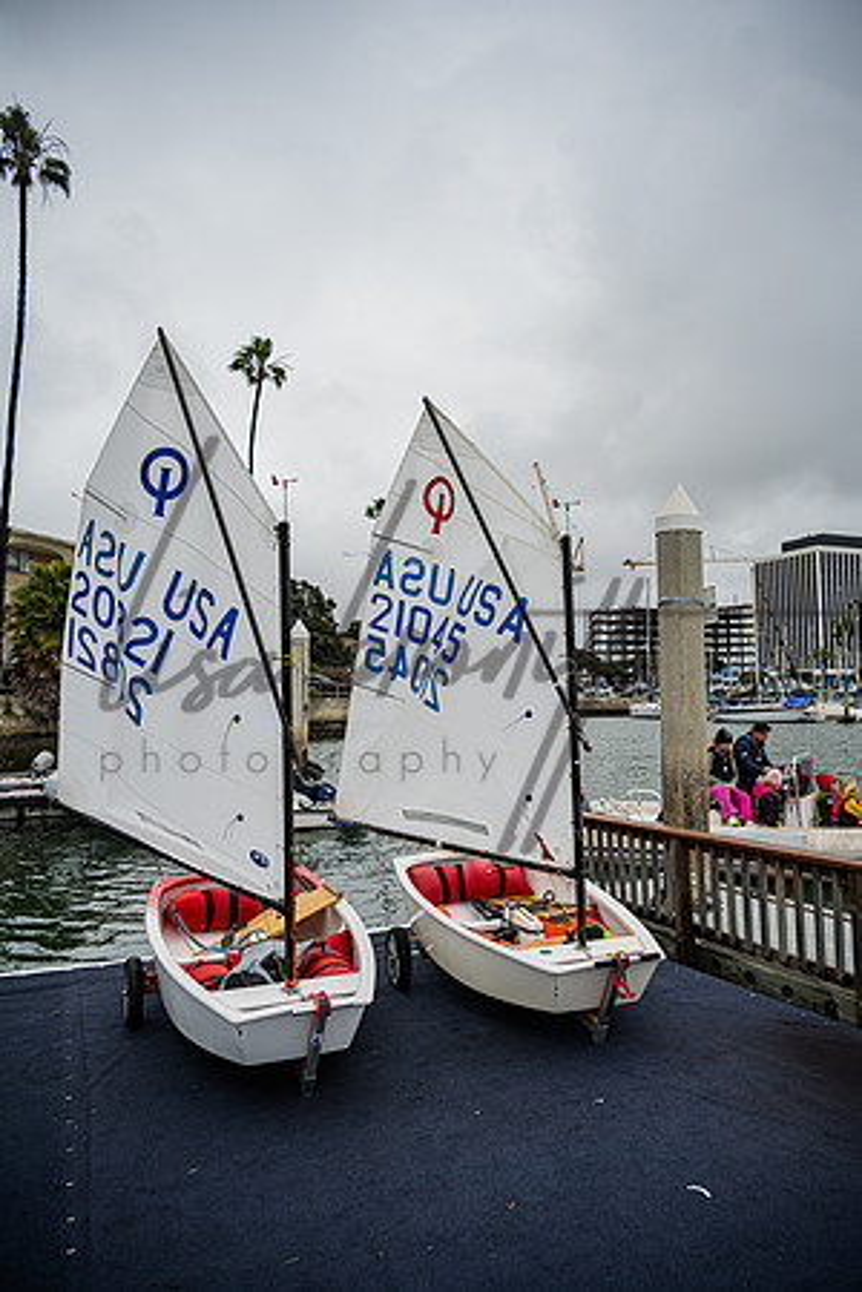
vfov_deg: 73.7
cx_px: 431
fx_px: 862
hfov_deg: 53.1
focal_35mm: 24
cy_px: 646
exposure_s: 1/2500
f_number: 4
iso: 320
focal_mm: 24
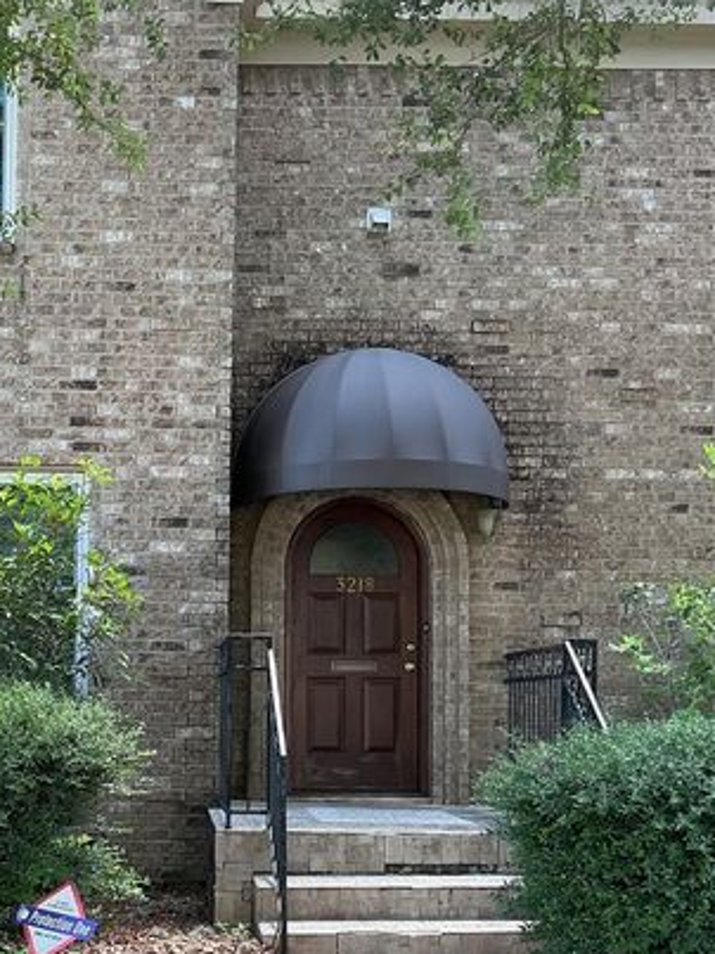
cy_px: 669
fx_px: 1323
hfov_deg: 29.8
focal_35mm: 48
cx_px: 189
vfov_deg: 39.0
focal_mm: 3
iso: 25
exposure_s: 1/120
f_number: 1.8
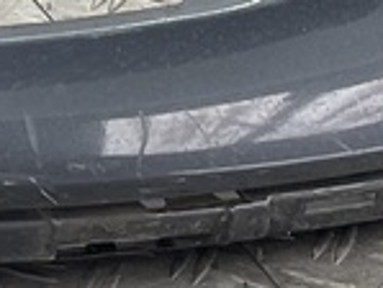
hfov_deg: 10.1
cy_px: -460
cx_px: 69
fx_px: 2170
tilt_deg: -16.5
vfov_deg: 7.0
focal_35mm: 196
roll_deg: -1.3
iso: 32
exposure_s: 1/100
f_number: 1.8
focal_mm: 3
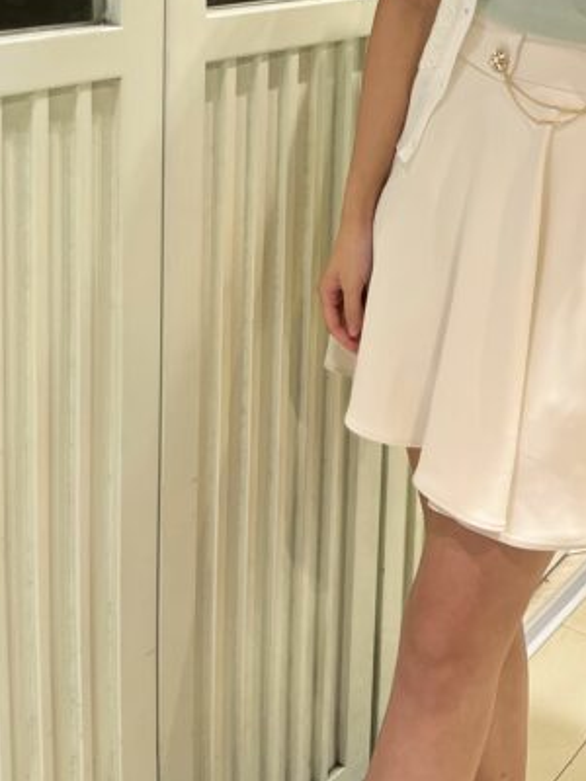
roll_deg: -3.0
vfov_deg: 33.7
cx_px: 553
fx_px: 1174
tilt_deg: -8.6
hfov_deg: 26.8
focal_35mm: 52
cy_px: 6
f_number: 1.6
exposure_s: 1/100
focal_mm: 5.1
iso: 100
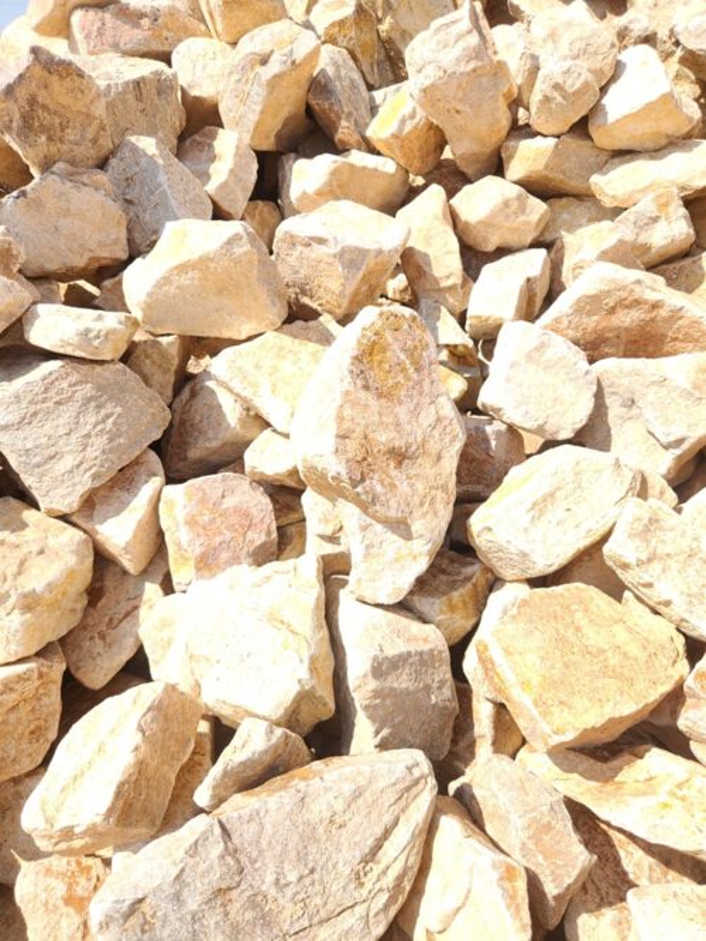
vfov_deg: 73.9
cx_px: 353
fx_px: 626
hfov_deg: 58.9
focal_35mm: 23
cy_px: 470
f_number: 1.8
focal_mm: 5.4
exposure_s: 1/711
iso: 20
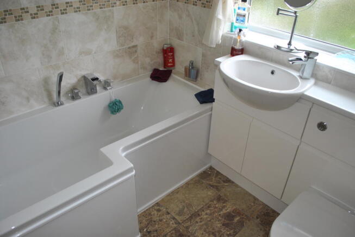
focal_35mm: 27
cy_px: 118
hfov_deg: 67.3
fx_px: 267
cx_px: 178
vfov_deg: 48.0
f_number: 3.5
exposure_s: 1/125
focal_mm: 18
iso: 200
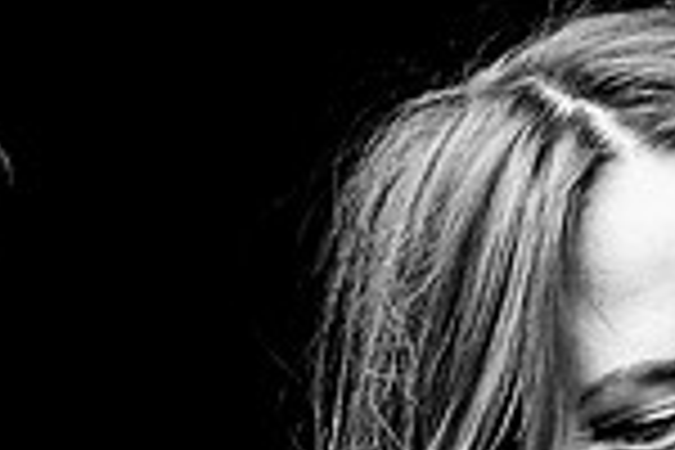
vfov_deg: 1.6
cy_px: 787
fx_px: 16330
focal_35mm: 871
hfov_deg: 2.4
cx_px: 652
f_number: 4
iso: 900
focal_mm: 185
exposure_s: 1/500
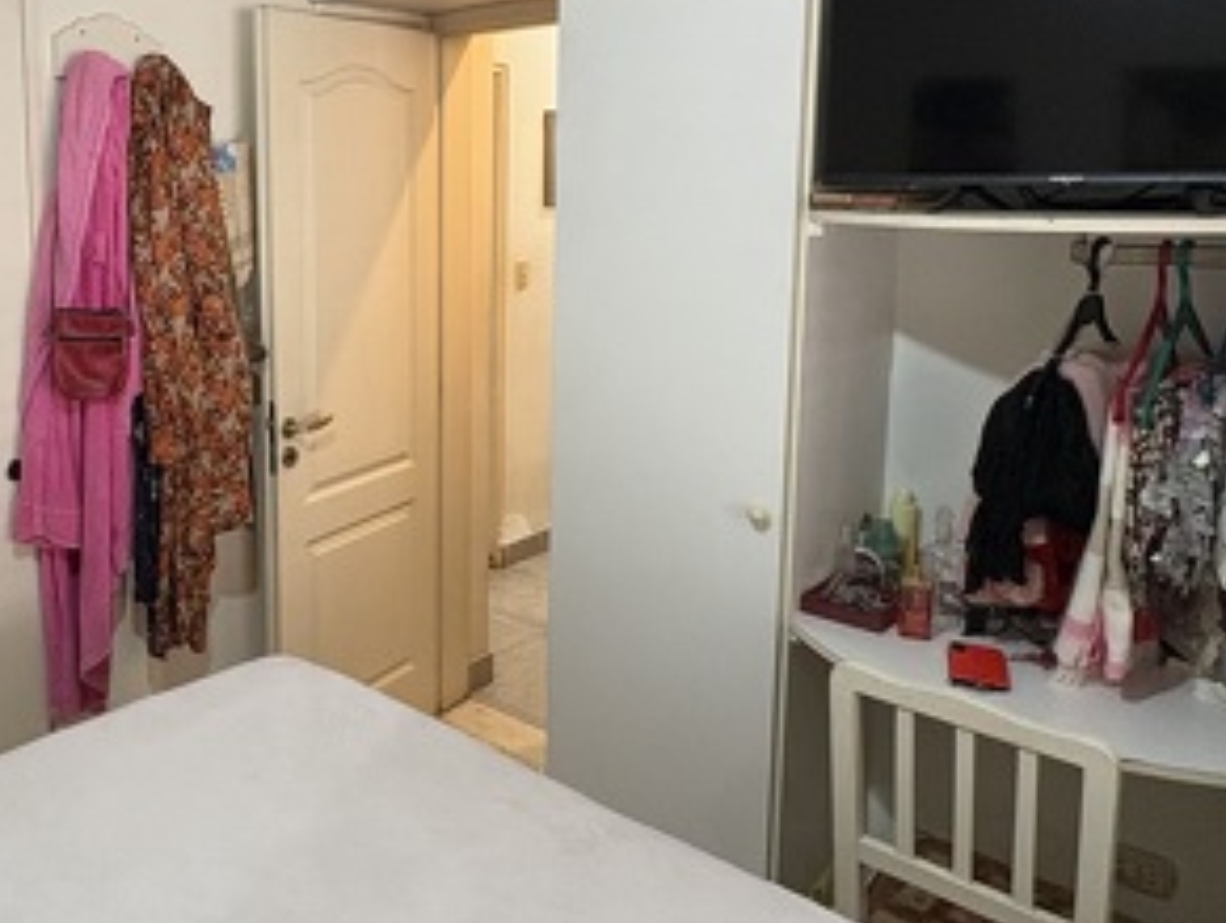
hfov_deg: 53.6
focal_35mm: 32
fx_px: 1135
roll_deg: +1.6
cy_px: 316
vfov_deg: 43.7
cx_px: 274
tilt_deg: -6.9
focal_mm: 2.22
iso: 320
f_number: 2.2
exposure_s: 1/60
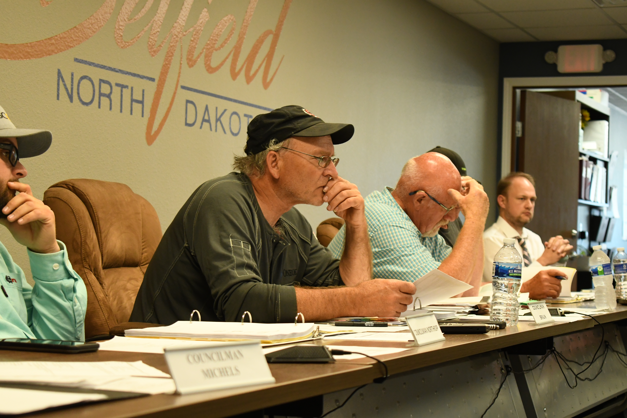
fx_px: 1428
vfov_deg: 16.7
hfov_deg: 24.8
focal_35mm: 82
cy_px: 209
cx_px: 314
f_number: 5.6
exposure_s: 1/100
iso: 2000
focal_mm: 55
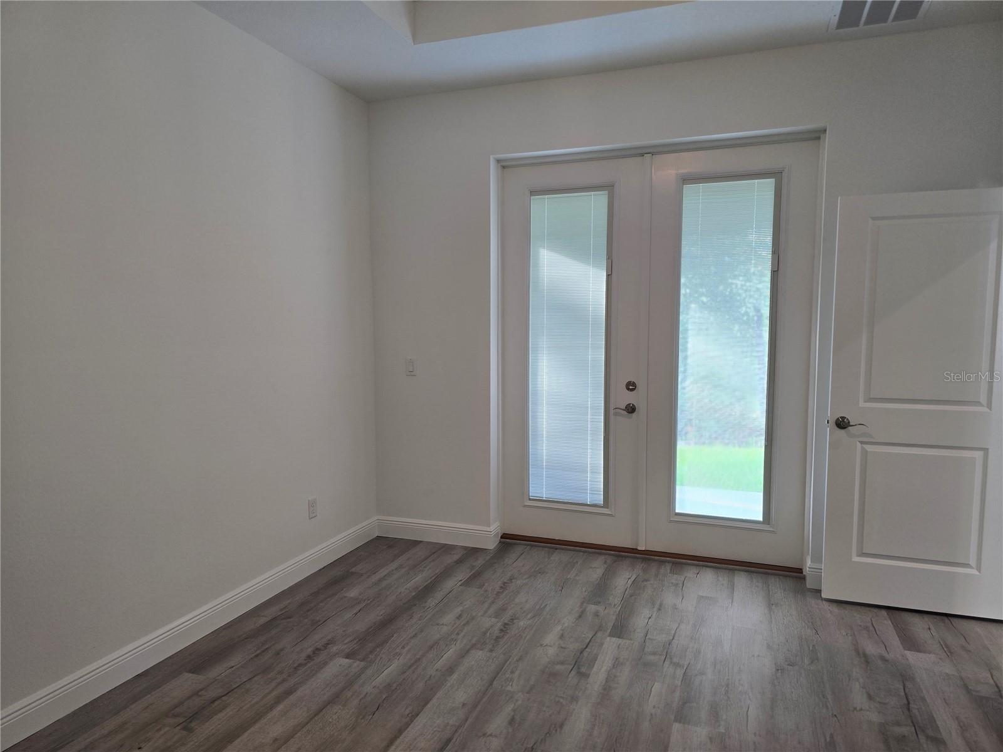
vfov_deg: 58.9
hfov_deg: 73.9
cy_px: 376
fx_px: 666
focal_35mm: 23
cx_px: 502
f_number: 1.7
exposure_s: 1/100
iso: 100
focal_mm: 6.3
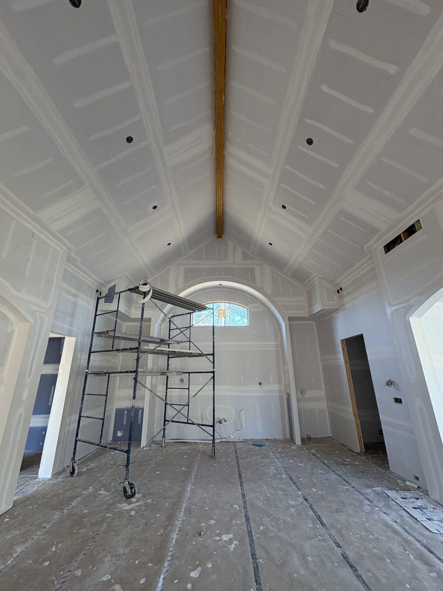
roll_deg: +0.2
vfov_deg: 102.1
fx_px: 239
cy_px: 296
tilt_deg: +18.4
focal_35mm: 14
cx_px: 222
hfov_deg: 85.7
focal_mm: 2.22
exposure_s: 1/69
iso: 200
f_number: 2.2
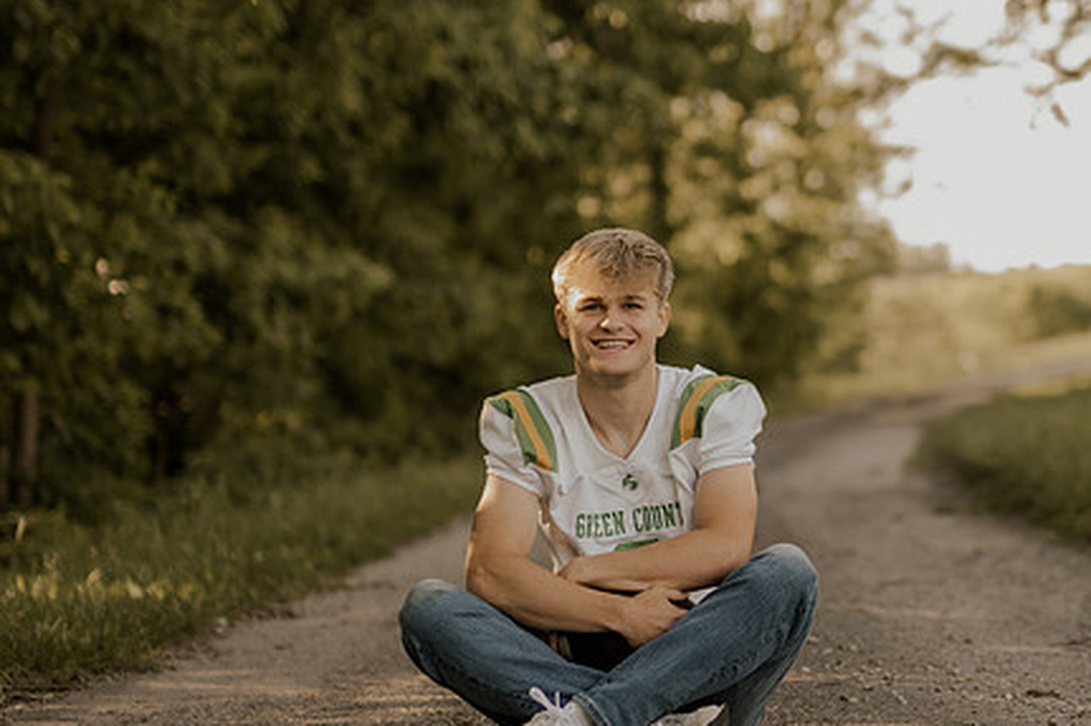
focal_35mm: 101
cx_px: 704
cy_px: 372
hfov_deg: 20.2
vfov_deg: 13.5
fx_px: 3060
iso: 100
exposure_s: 1/500
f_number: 1.8
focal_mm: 50
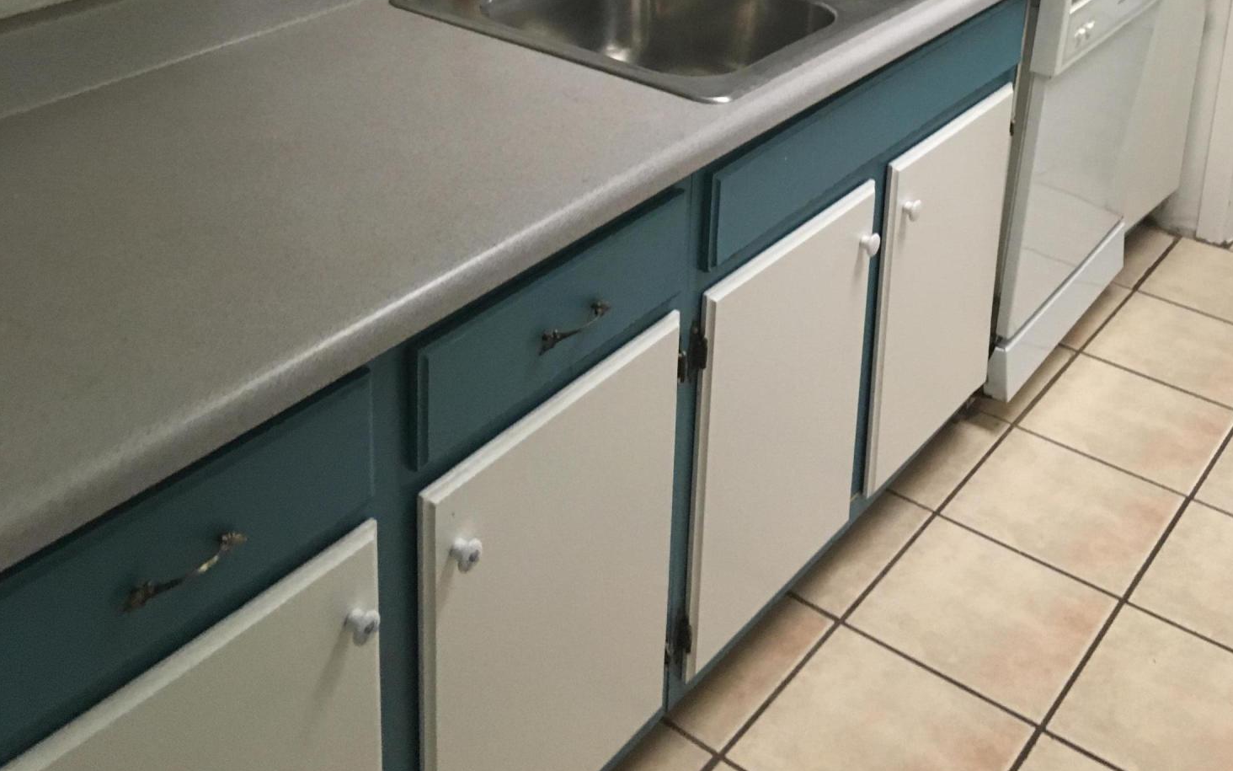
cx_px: 628
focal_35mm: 42
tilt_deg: -15.4
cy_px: -63
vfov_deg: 28.0
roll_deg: -1.2
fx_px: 1411
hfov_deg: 47.2
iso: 160
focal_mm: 4.15
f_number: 2.2
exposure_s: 1/30
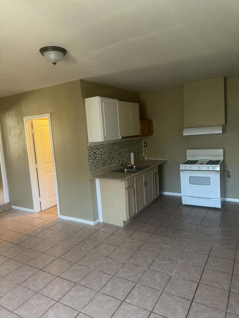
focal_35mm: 24
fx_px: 221
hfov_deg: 56.8
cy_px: 159
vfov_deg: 71.6
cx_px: 120
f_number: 1.78
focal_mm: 6.76
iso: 320
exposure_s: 1/60
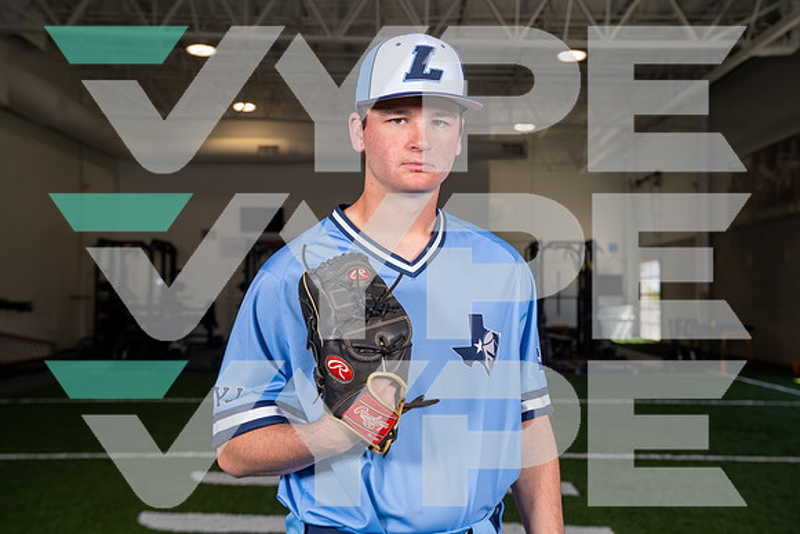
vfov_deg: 29.9
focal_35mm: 45
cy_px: 267
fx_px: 1000
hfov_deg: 43.6
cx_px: 400
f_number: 5.6
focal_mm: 45
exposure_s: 1/200
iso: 200
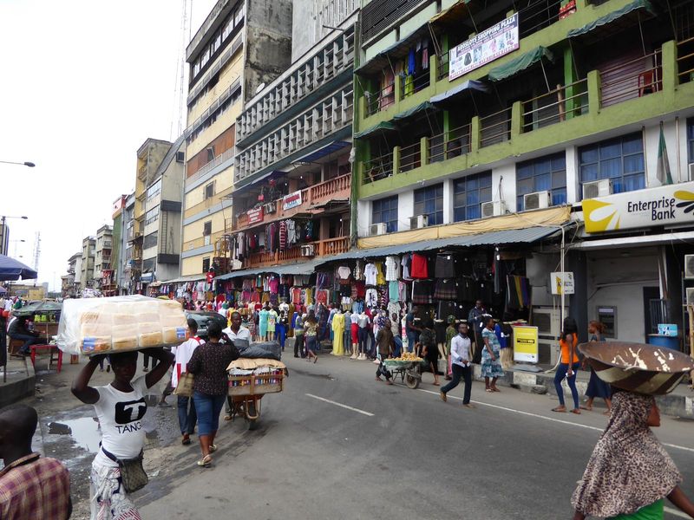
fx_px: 501
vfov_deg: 54.9
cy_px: 260
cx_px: 347
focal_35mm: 25
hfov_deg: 69.4
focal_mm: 4.3
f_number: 3.3
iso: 80
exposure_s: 1/320
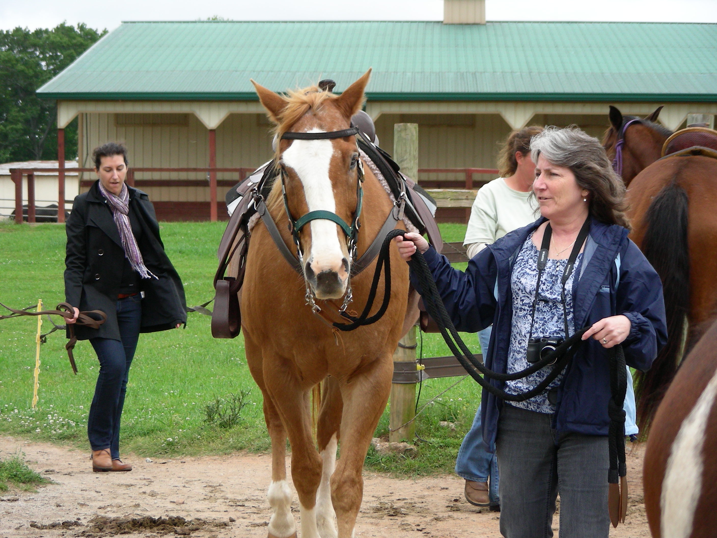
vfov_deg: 13.1
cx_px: 358
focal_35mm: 113
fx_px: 2341
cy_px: 269
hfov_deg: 17.4
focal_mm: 18.9
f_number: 3.5
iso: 50
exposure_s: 1/210
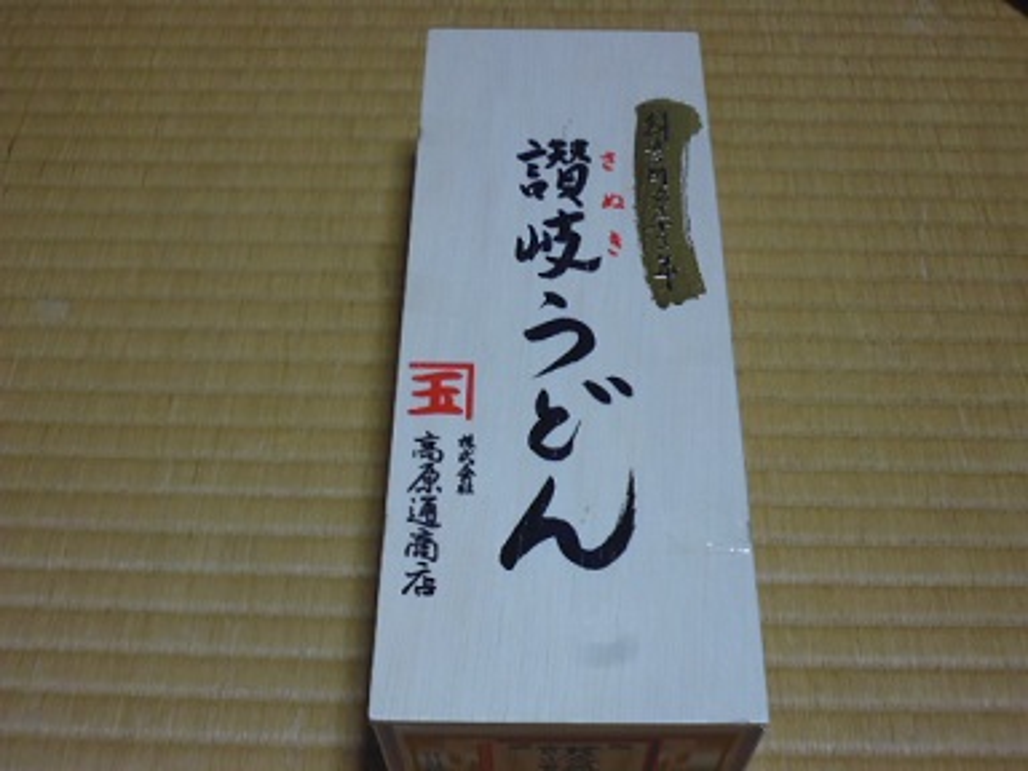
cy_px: 386
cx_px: 514
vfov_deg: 31.5
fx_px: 1366
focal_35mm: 46
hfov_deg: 41.2
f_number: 3.8
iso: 400
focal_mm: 8.1
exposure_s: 1/30
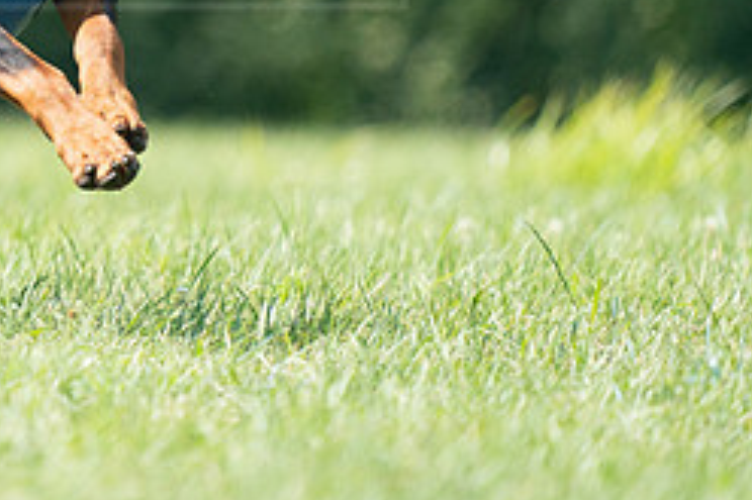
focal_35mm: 1349
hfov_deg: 1.5
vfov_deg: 1.0
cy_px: -38
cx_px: -91
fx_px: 28159
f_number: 6.3
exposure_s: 1/4000
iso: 2500
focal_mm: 576
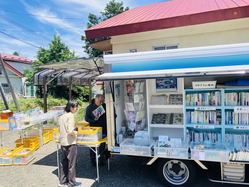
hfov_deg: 63.4
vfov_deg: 49.7
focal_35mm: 28
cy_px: 94
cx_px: 124
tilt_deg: -0.5
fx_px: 201
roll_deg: +0.3
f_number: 1.8
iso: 32
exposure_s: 1/1279
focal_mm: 3.99
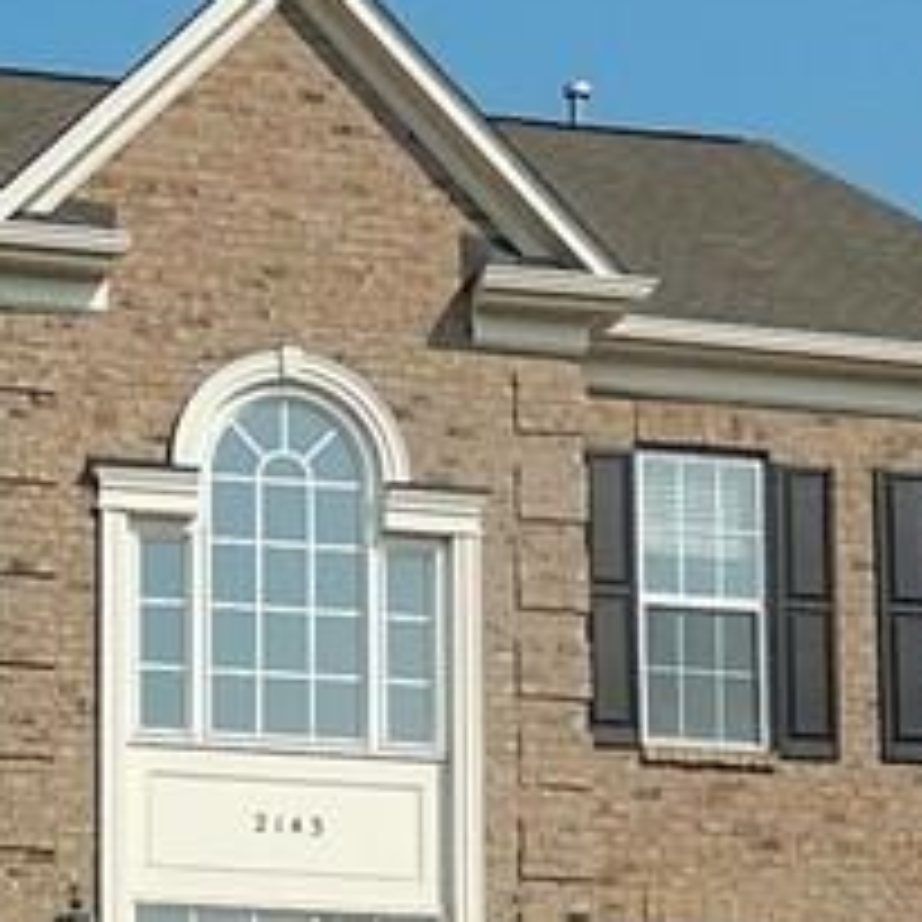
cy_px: 1120
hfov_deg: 12.3
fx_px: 4249
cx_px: 54
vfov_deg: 12.1
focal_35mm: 141
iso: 125
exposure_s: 1/400
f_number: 7.6
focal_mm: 5.7
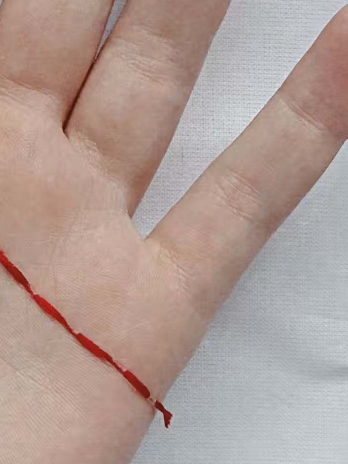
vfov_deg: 17.7
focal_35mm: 111
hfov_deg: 13.0
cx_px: -81
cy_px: 206
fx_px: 1488
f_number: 1.8
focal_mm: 4.25
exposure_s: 1/60
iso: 320
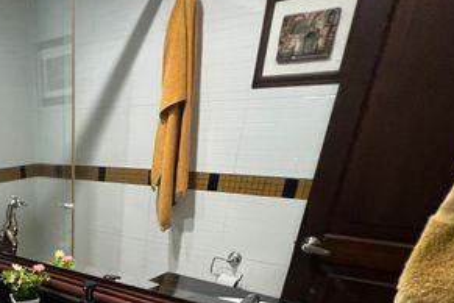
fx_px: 391
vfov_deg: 33.5
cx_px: 21
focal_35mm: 31
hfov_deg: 51.0
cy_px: 373
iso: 320
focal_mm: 1.57
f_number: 1.8
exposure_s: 1/60
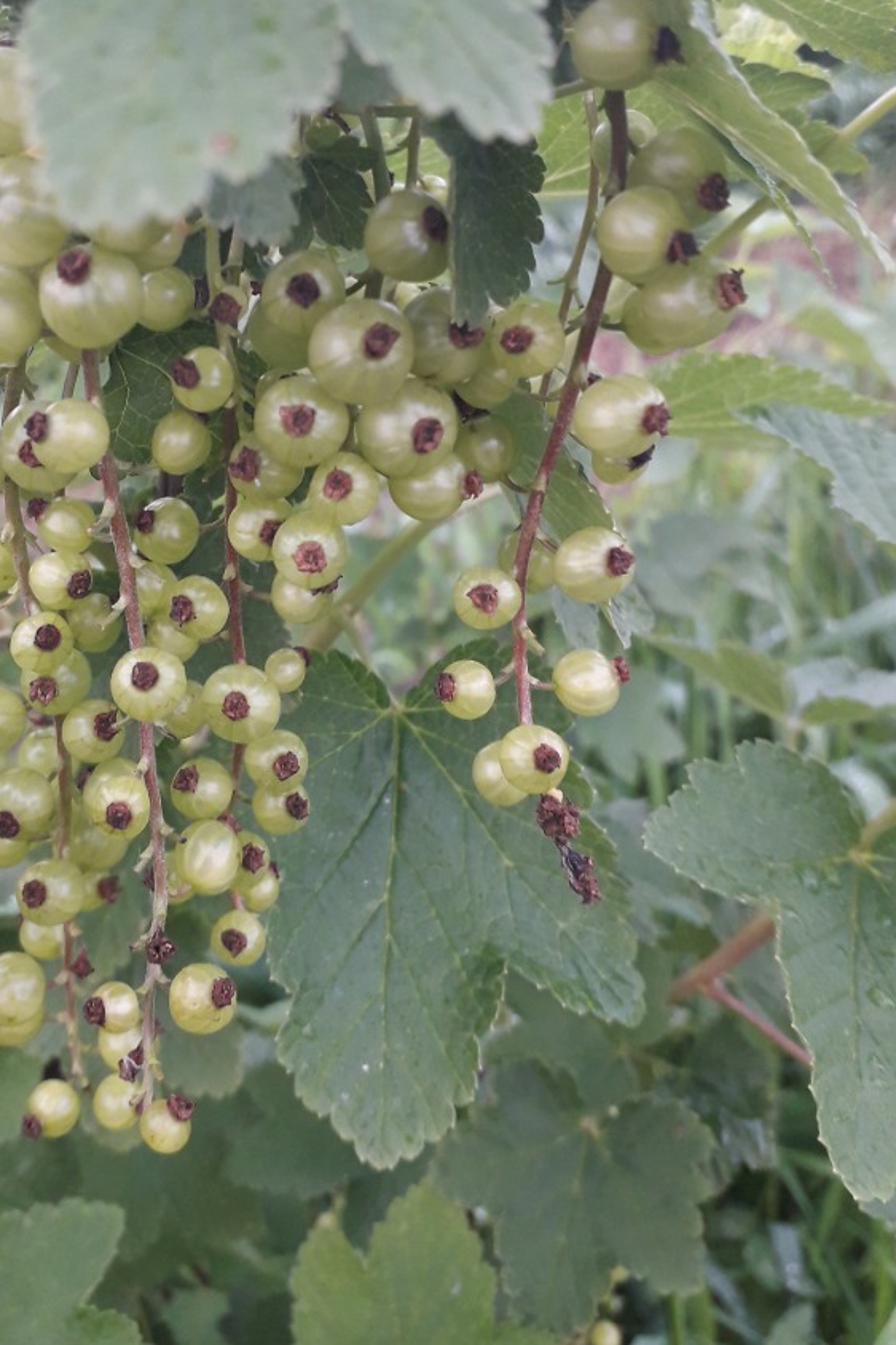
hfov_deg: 36.4
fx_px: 1344
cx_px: 277
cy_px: 514
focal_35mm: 36
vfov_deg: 52.6
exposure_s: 1/50
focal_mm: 3.6
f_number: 1.9
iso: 80
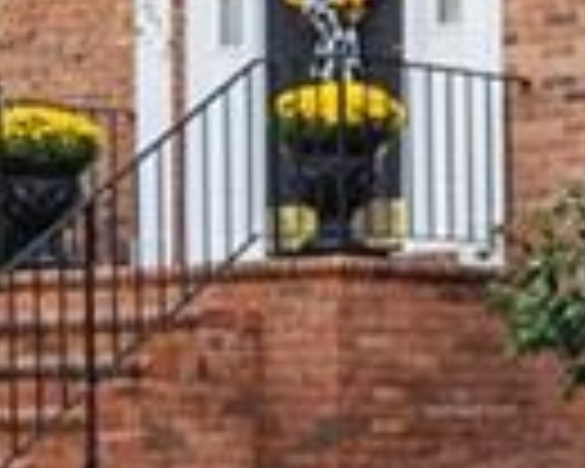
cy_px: 241
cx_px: 626
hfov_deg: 10.8
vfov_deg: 8.7
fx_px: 3065
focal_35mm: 177
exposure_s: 1/250
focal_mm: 16
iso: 200
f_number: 8
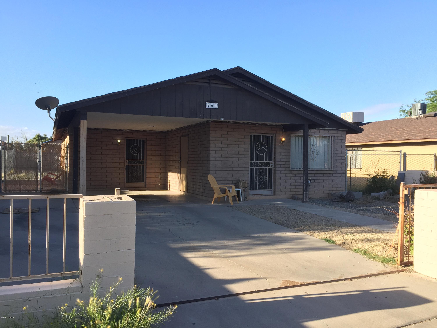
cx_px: 218
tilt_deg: +0.4
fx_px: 366
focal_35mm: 29
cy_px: 164
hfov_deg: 61.7
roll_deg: -0.9
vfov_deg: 48.2
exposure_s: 1/807
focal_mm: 4.15
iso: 32
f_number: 2.2
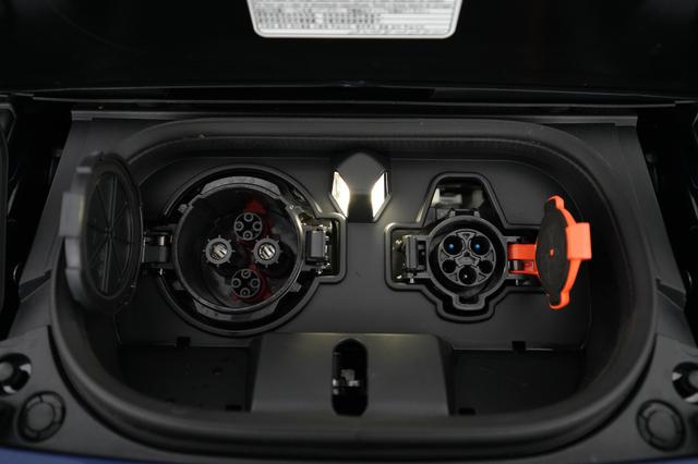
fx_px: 543
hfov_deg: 65.5
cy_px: 232
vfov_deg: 46.4
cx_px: 349
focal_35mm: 28
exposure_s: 1/125
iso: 4000
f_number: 2.8
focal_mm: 28
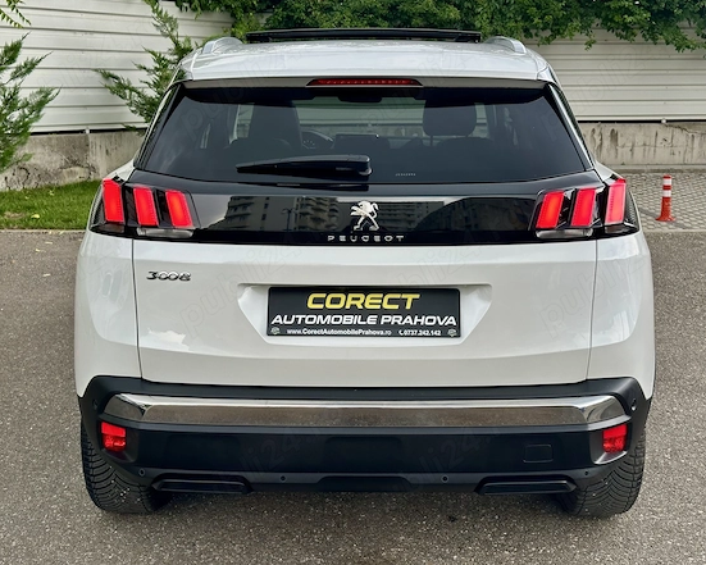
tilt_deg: -9.9
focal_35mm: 51
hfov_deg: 36.6
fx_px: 1066
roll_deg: -0.6
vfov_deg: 29.7
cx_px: 351
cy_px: 281
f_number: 1.78
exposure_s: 1/231
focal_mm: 6.86
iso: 50
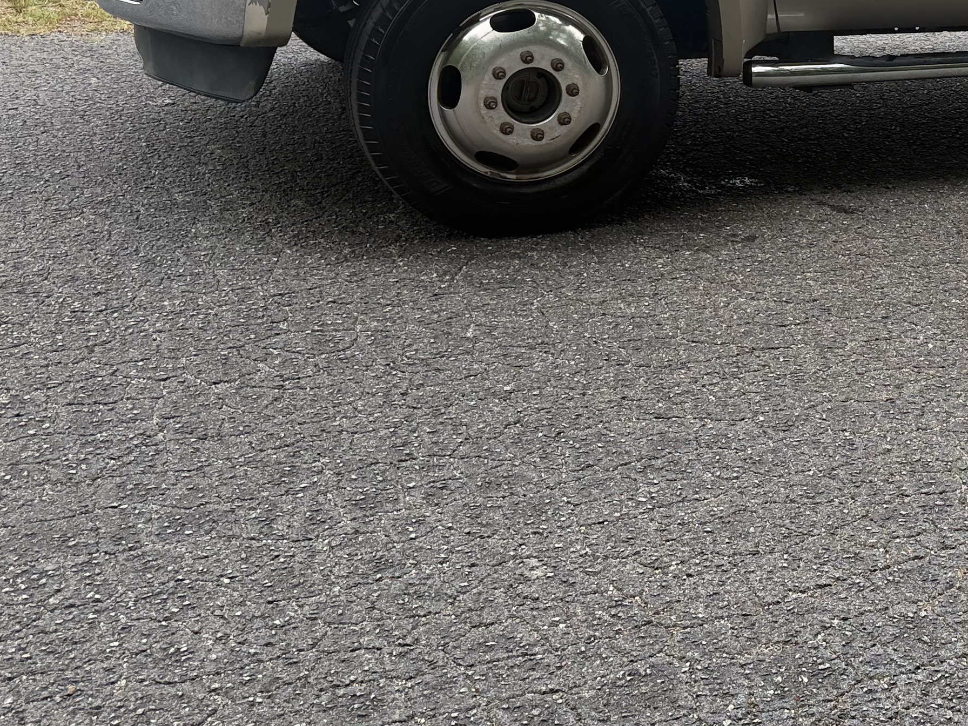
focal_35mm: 54
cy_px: 157
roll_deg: -4.6
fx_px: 1510
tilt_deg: -18.4
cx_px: 944
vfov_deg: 26.6
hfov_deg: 32.9
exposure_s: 1/1230
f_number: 1.78
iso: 100
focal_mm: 6.76
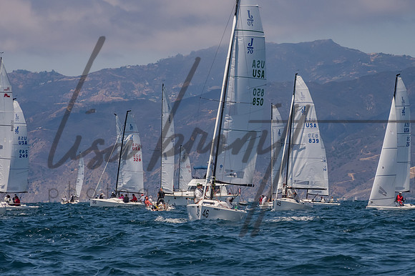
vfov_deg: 4.7
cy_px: 138
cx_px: 208
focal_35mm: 292
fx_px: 3364
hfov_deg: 7.1
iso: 640
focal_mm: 195
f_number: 14
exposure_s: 1/1250
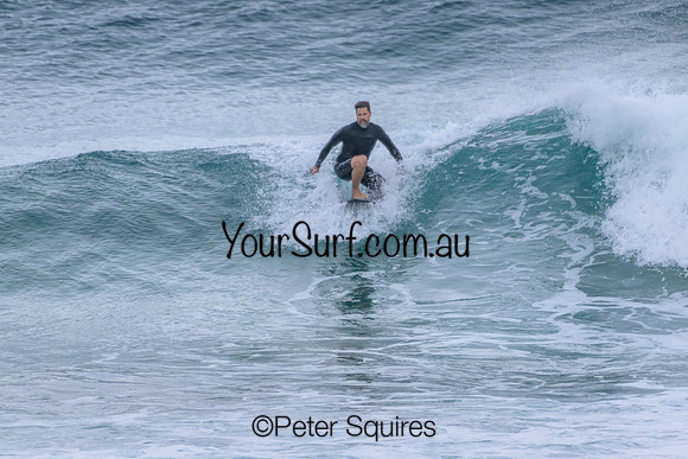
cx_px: 344
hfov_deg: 2.3
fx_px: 17203
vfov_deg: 1.5
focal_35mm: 900
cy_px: 230
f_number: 11
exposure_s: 1/2000
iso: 1800
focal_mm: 900
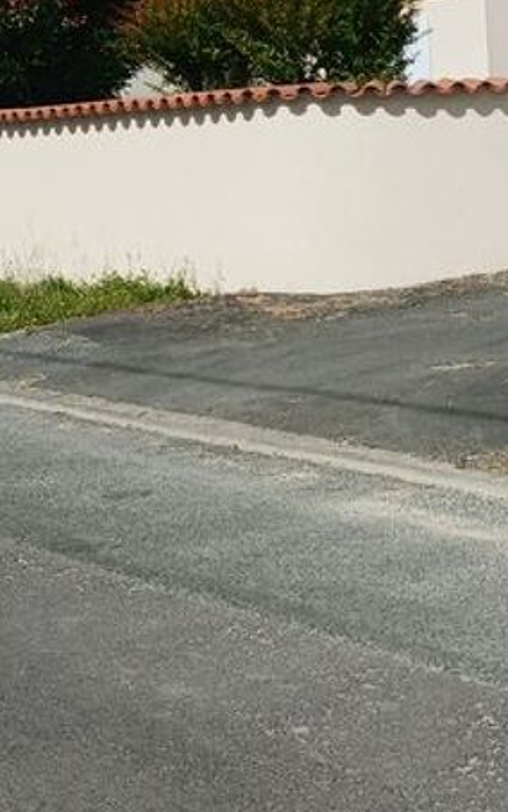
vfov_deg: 24.6
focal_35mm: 84
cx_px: 608
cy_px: 328
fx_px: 1860
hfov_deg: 15.0
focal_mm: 4
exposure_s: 1/665
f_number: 1.8
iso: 20
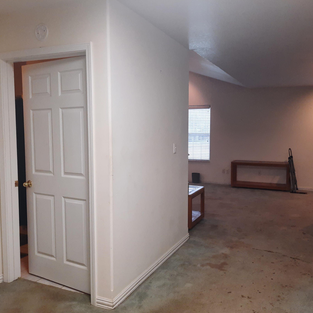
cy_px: 156
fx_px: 307
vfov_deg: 54.0
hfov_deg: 53.9
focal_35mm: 30
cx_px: 176
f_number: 2
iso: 200
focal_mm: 4.6
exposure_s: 1/60
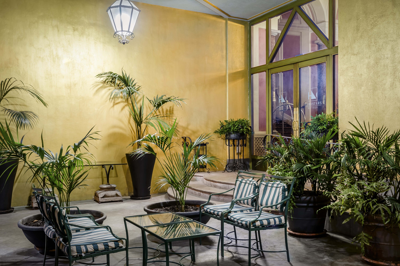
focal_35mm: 36
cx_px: 200
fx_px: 400
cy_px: 133
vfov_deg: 36.9
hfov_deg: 53.1
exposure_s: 1
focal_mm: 24
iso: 200
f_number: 7.1
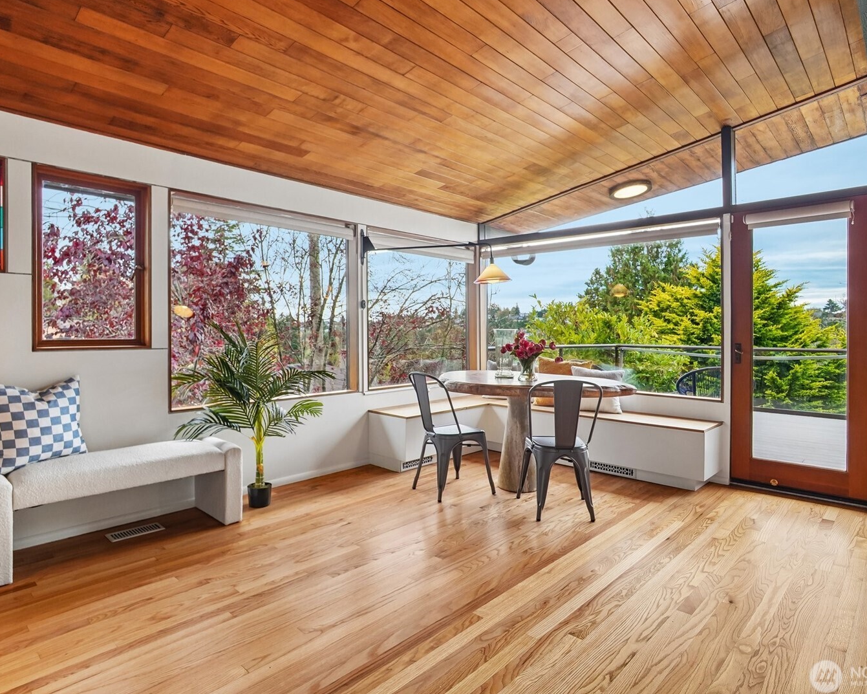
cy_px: 335
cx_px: 419
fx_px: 488
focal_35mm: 19
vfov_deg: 70.8
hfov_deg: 83.3
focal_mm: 16
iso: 1600
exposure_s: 1/200
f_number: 8
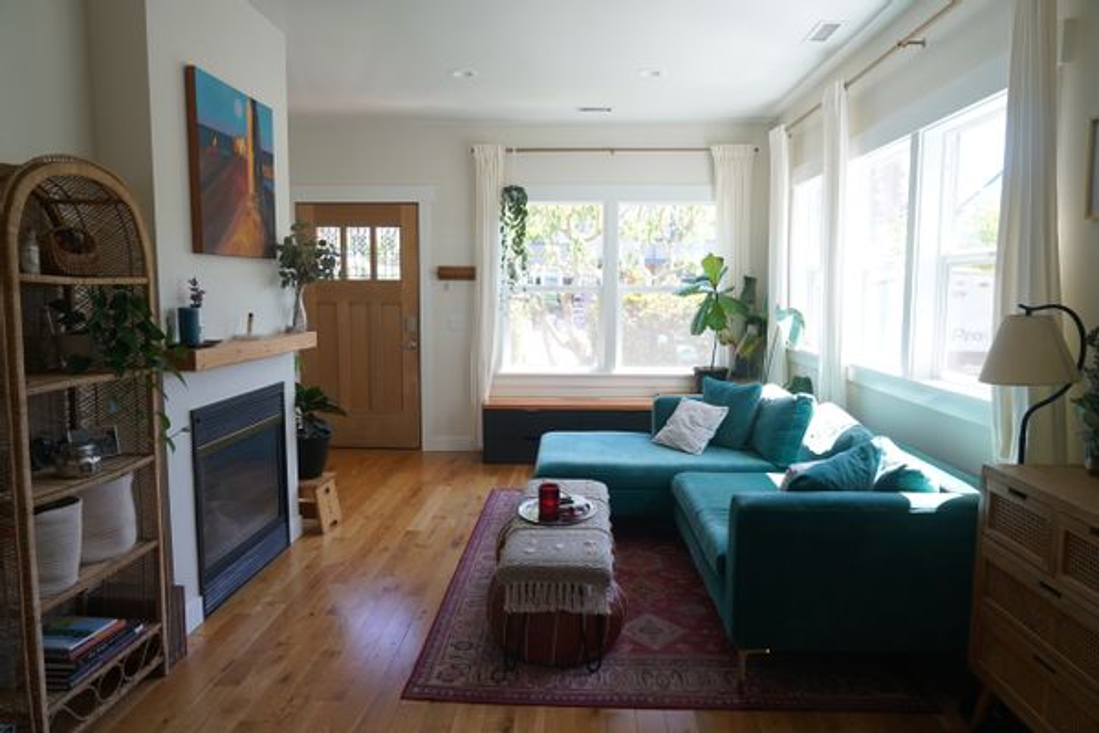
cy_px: 366
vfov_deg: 53.1
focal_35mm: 24
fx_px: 733
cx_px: 550
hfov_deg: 73.7
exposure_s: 1/125
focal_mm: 24
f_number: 5
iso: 1000
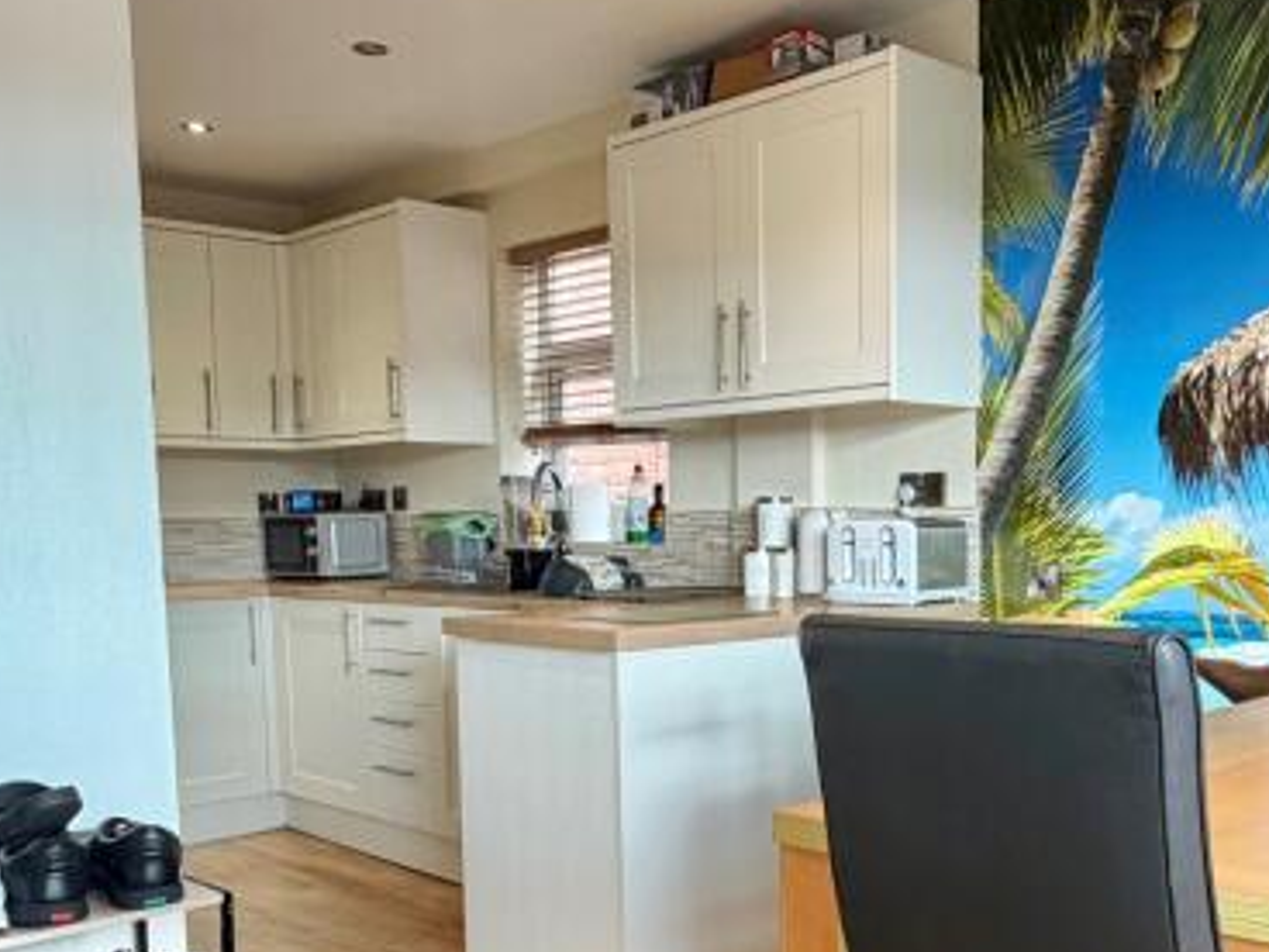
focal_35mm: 39
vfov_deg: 36.3
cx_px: 772
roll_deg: +0.3
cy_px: 666
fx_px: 1430
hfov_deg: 47.5
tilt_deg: -6.6
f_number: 2.2
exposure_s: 1/100
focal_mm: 2.22
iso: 125
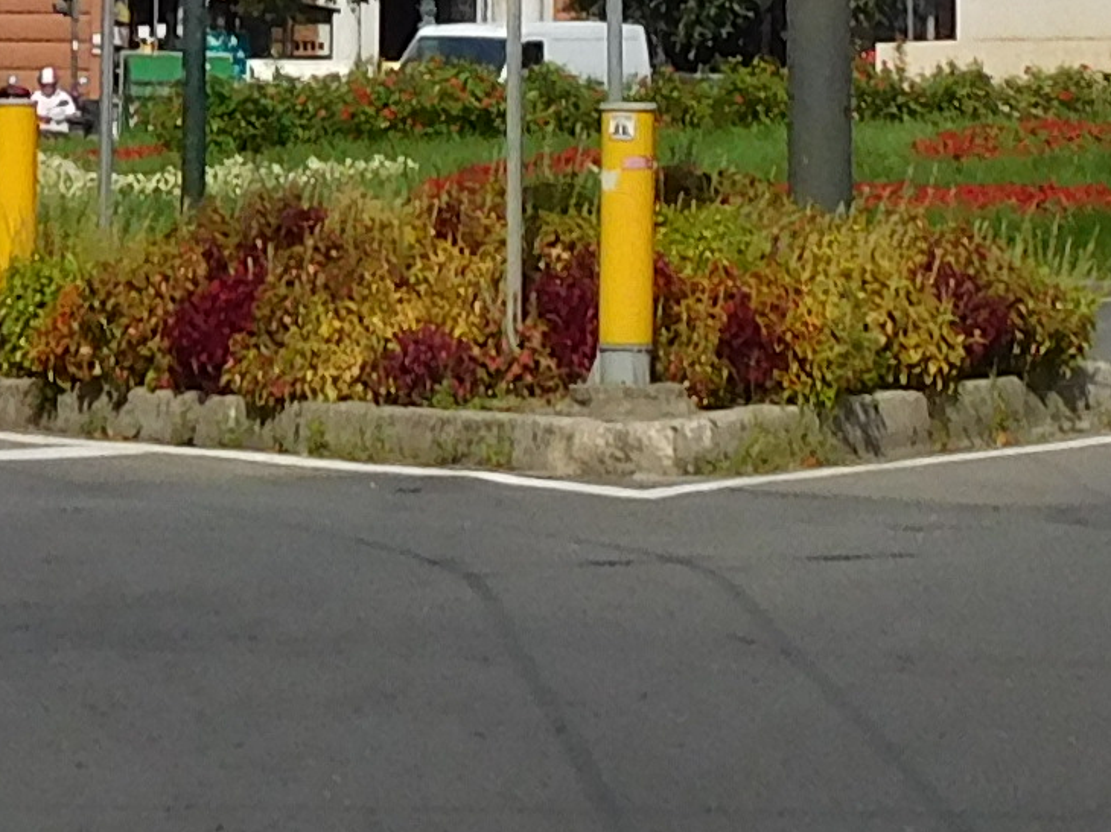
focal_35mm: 202
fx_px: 6481
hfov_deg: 9.8
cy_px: -1109
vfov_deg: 7.0
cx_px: 811
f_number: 7.2
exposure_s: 1/500
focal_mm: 5.7
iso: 125
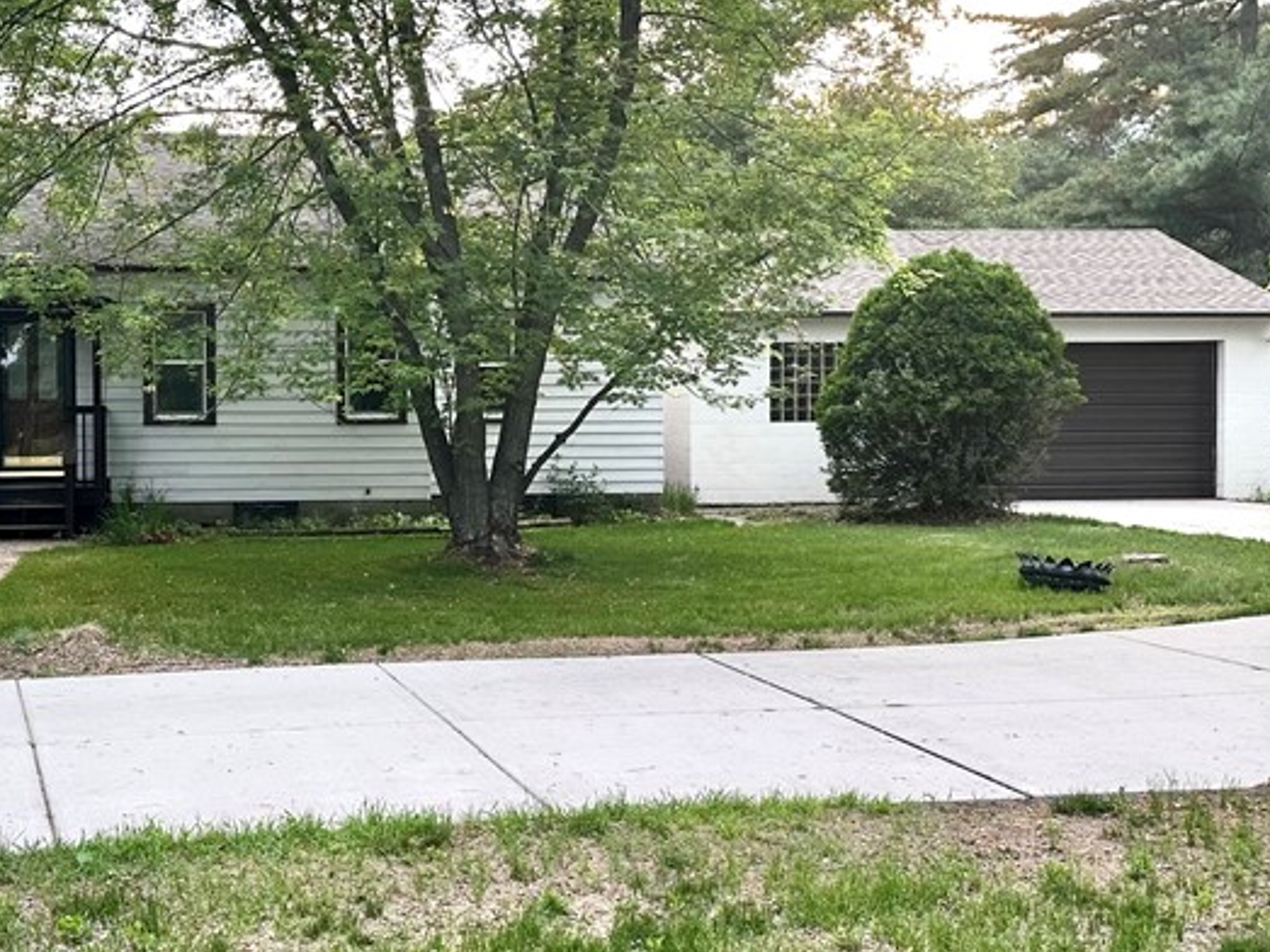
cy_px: 442
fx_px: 1724
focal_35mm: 47
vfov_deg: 30.9
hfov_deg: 39.4
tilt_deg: -1.6
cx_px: 328
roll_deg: +0.0
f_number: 1.78
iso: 80
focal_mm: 6.86
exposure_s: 1/242
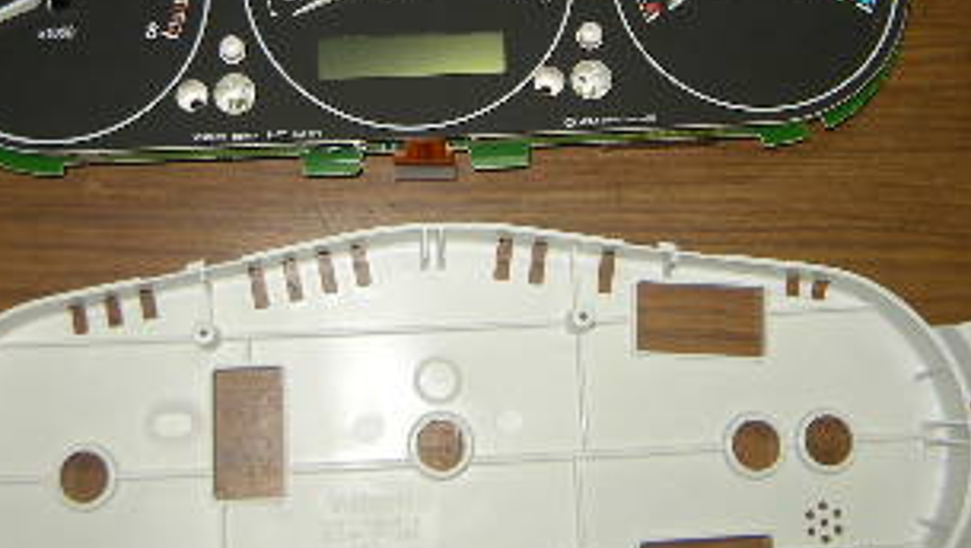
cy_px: -48
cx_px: 420
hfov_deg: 32.8
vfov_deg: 18.2
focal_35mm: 64
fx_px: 1649
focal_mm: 4.7
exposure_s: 1/30
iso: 64
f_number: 2.8
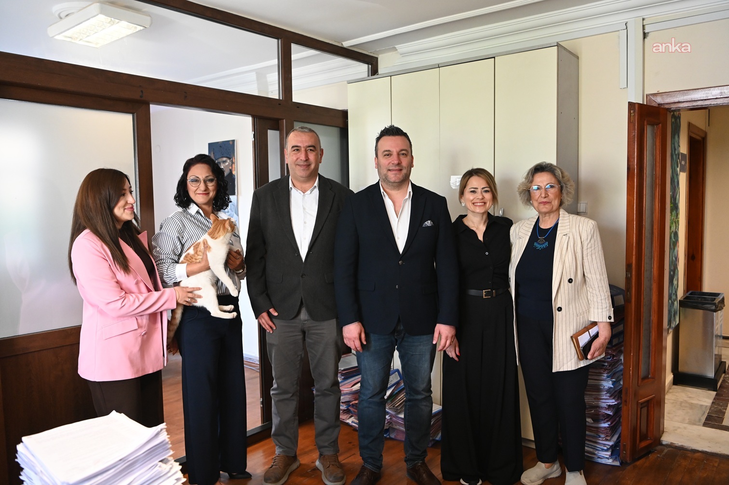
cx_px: 364
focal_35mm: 29
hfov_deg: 63.7
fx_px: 587
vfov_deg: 44.9
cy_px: 242
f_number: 3.5
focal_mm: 29
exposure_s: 1/200
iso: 4000
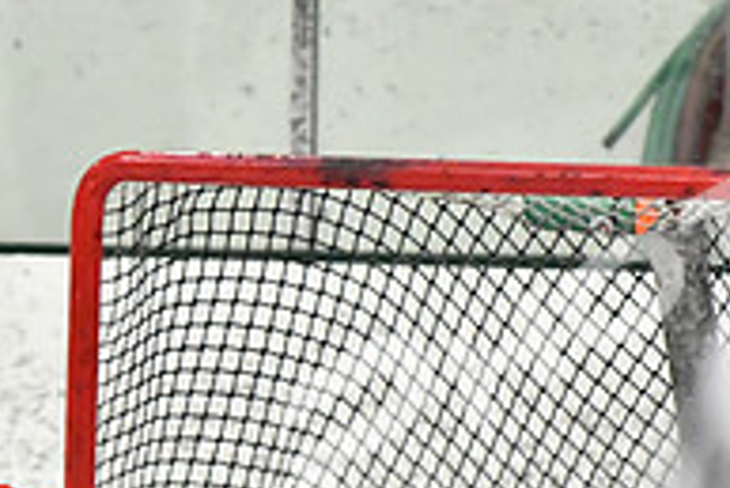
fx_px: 17391
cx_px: 72
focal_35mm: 857
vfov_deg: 1.6
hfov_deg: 2.4
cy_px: 577
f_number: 2.8
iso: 5000
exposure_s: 1/1250
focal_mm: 190
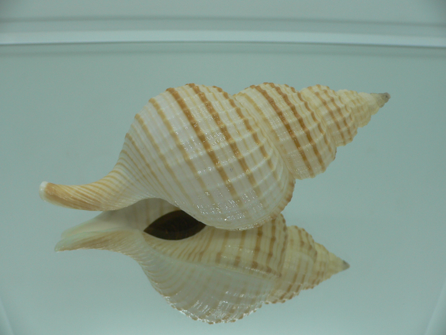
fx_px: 464
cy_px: 167
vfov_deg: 39.7
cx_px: 219
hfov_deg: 51.4
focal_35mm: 36
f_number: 2.8
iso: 80
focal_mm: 4.6
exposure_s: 1/60
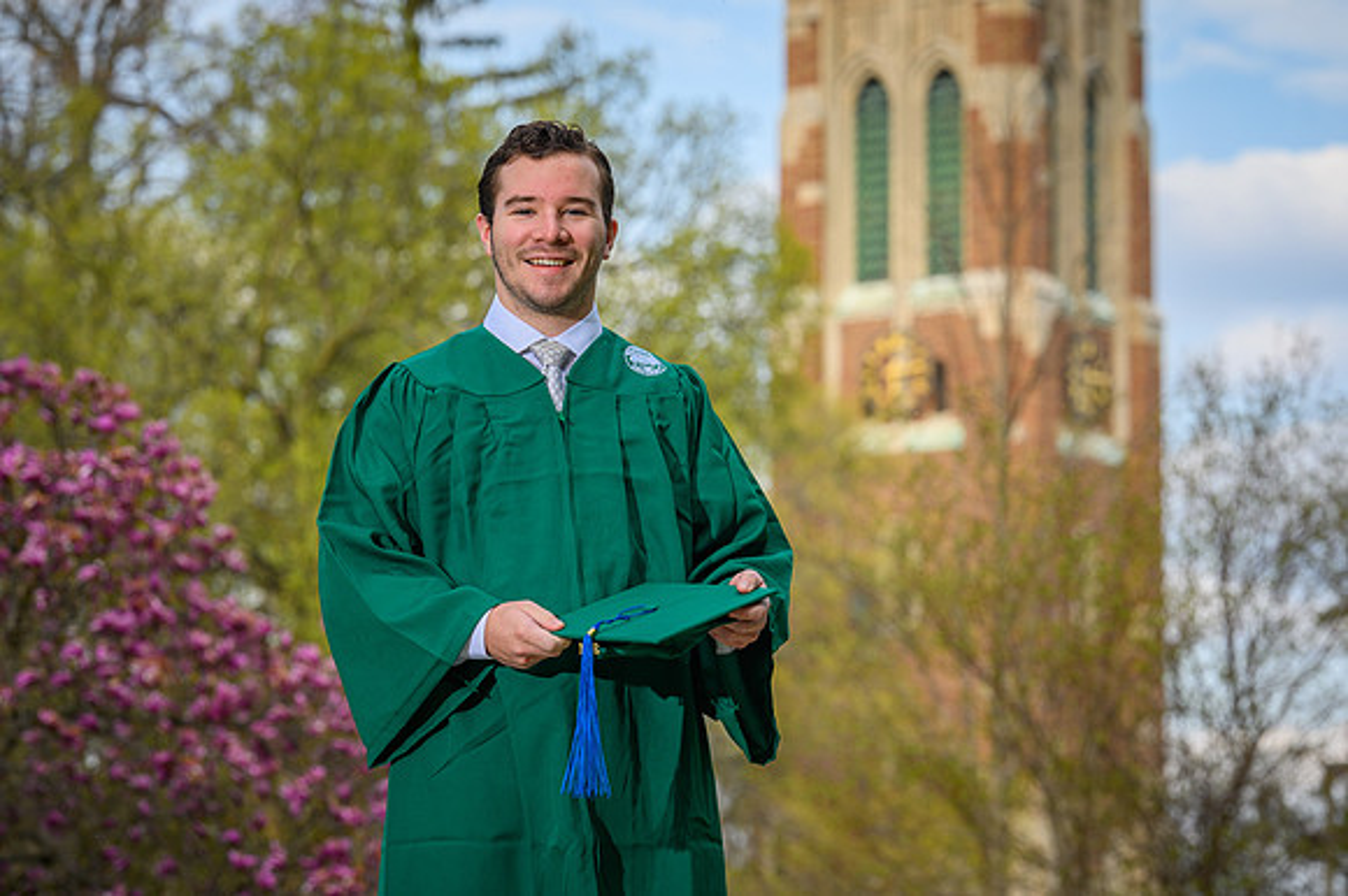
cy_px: 413
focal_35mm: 165
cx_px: 689
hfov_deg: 12.5
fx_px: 6176
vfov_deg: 8.3
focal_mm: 150
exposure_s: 1/200
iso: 100
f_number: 6.3
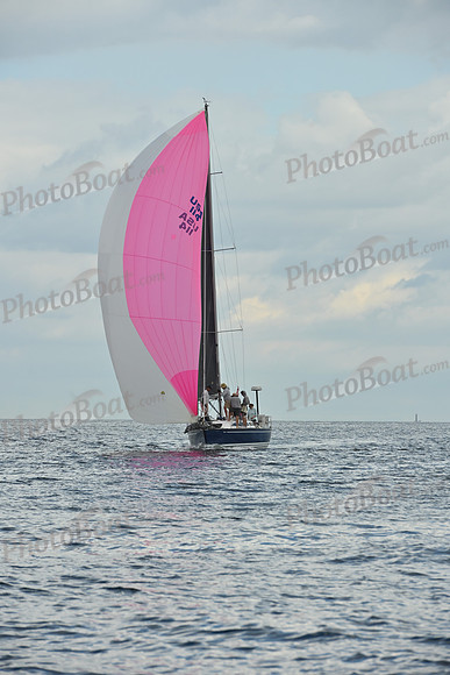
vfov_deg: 10.3
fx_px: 3747
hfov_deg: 6.9
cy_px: 338
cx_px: 225
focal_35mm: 200
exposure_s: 1/800
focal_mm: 200
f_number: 10
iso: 250
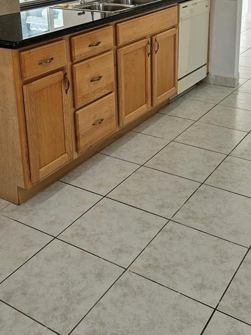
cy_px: 67
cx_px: 124
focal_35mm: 47
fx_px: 455
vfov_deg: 38.9
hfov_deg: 30.9
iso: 80
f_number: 1.8
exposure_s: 1/180
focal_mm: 5.4
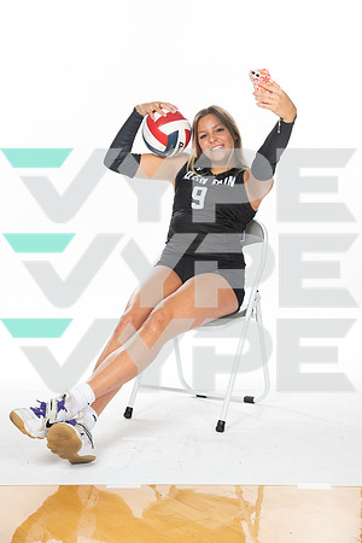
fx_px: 905
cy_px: 272
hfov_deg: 22.6
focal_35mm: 60
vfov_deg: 33.4
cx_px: 181
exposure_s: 1/320
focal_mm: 60
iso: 800
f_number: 7.1
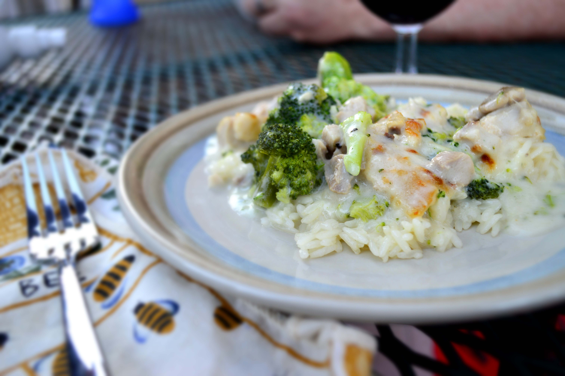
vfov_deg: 36.8
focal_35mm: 36
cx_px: 282
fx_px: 564
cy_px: 188
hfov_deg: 53.2
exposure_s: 1/40
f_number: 4
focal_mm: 24
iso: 100
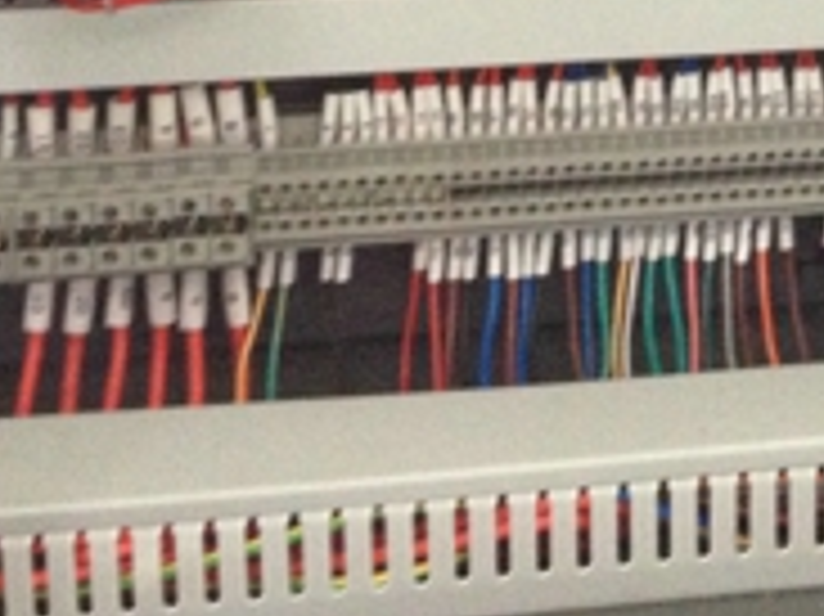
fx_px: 2736
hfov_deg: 16.8
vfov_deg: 12.2
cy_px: -333
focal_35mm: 115
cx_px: 815
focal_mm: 4.28
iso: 320
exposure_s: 1/20
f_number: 2.4
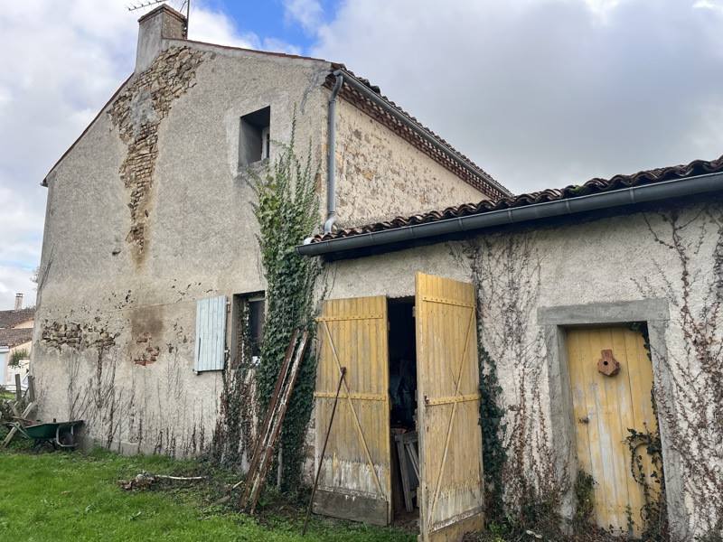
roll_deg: +0.6
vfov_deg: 53.1
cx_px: 362
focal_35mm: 26
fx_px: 543
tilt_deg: +11.9
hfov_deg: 67.3
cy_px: 271
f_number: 1.6
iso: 50
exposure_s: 1/710
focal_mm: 5.1
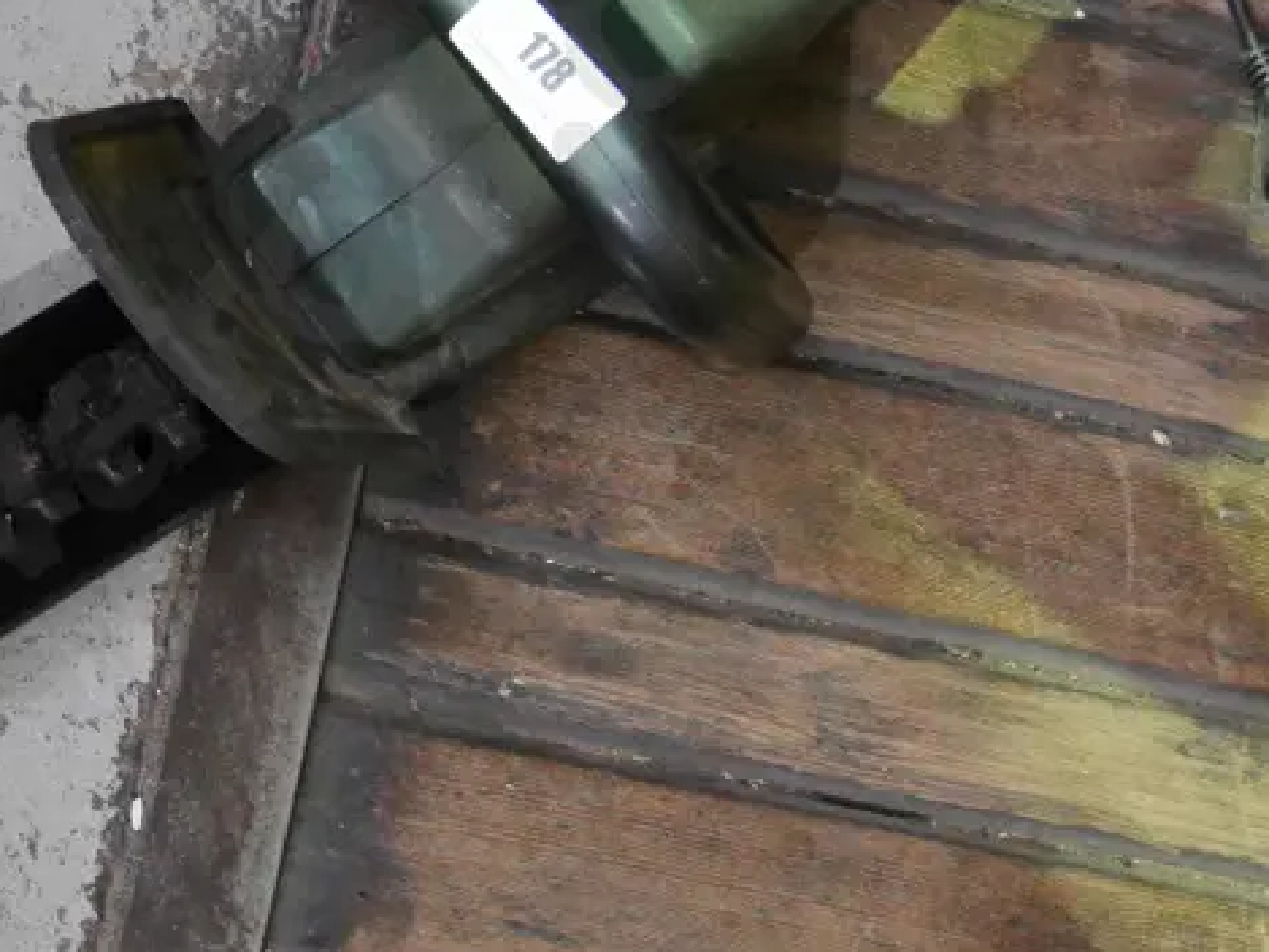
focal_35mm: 96
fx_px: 3520
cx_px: 16
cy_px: 499
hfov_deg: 19.9
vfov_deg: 15.4
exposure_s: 1/10
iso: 3200
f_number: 4.8
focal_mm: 22
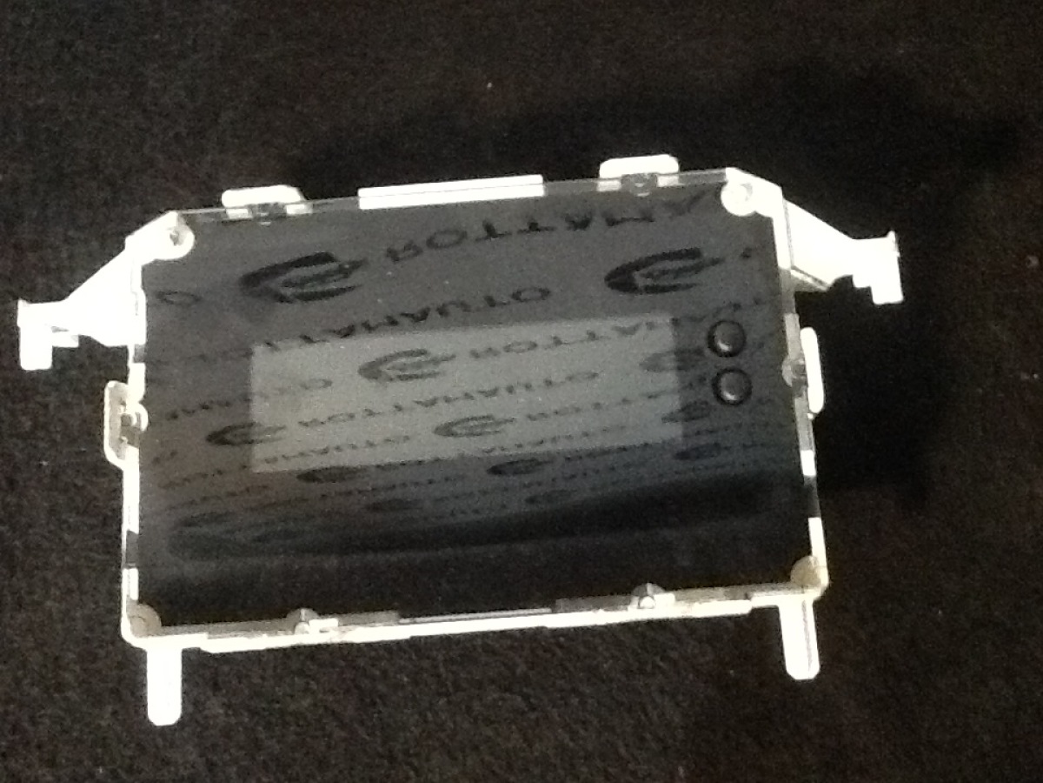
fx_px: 1326
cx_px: 522
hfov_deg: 42.9
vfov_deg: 32.9
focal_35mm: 44
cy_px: 392
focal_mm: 2.03
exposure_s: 1/15
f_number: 2.4
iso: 640
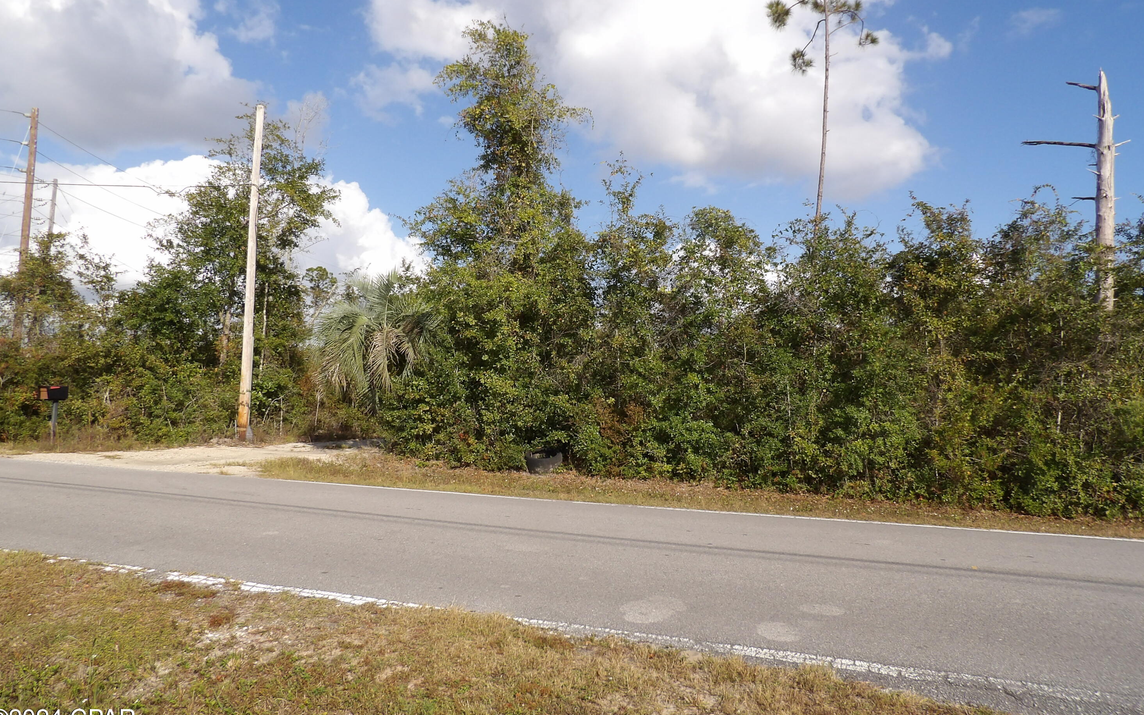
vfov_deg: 47.5
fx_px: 811
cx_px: 573
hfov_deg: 70.4
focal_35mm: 26
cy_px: 320
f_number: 4.6
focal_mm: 4.3
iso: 100
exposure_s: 1/783
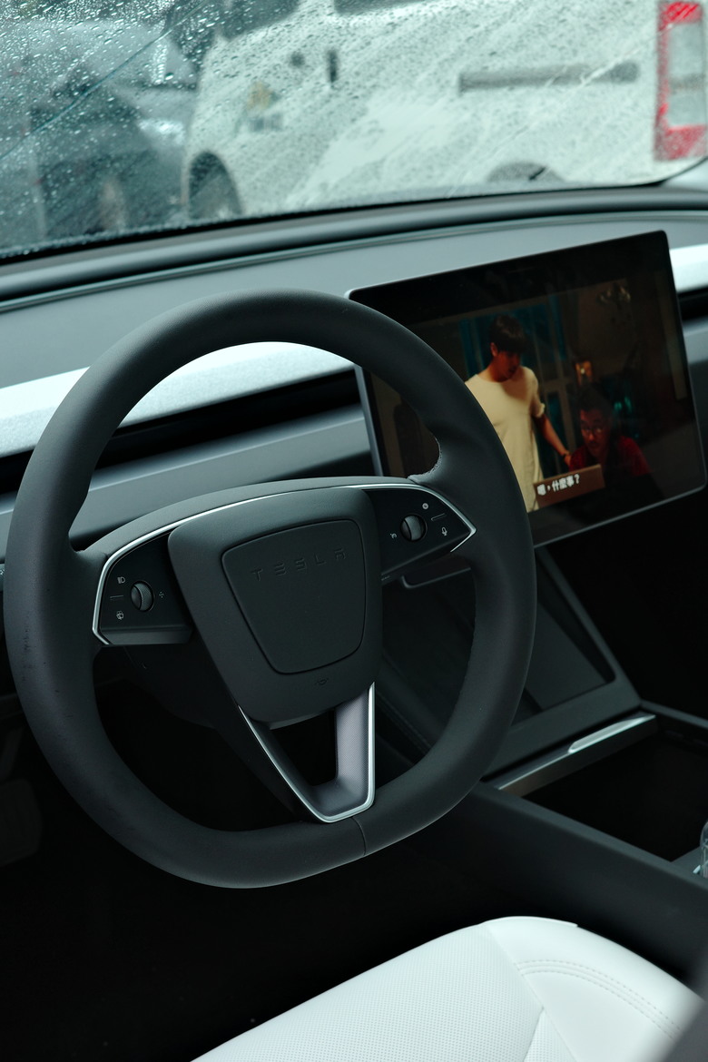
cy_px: 531
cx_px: 354
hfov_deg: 27.0
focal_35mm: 50
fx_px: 1475
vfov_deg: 39.6
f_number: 4
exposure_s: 1/100
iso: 400
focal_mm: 26
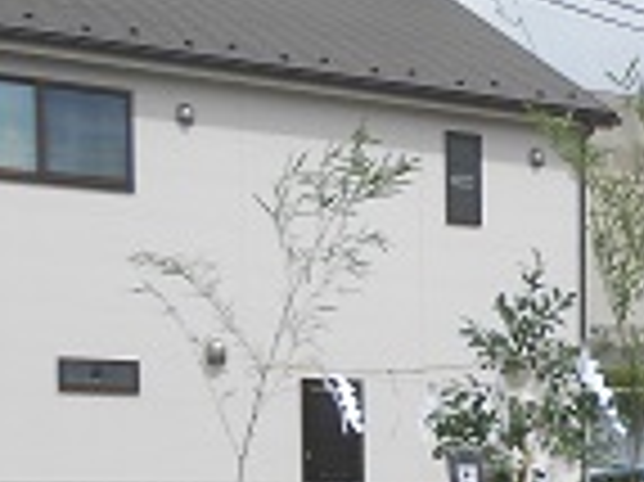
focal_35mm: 105
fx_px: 1952
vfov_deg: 13.6
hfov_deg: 16.2
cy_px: 606
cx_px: 1108
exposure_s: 1/800
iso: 80
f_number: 3.8
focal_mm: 5.3
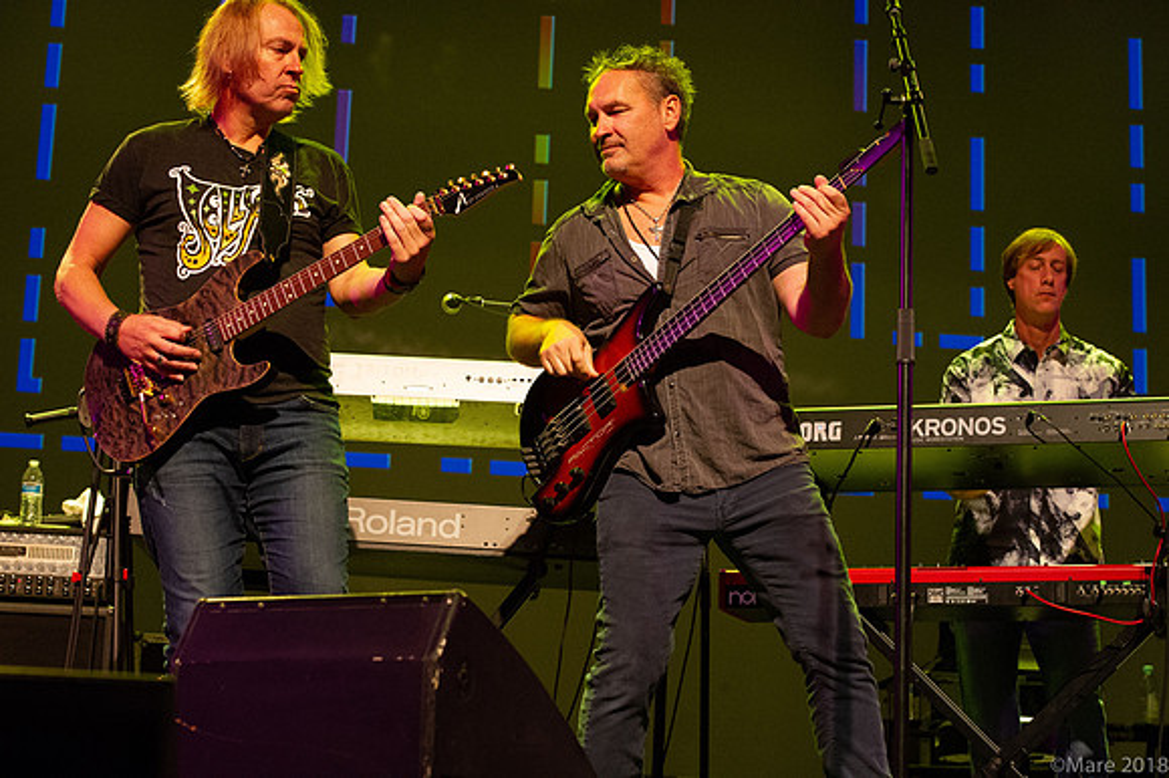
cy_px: 389
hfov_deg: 28.9
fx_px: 2272
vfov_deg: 19.4
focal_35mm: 70
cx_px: 584
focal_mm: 70
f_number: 7.1
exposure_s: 1/250
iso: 8000
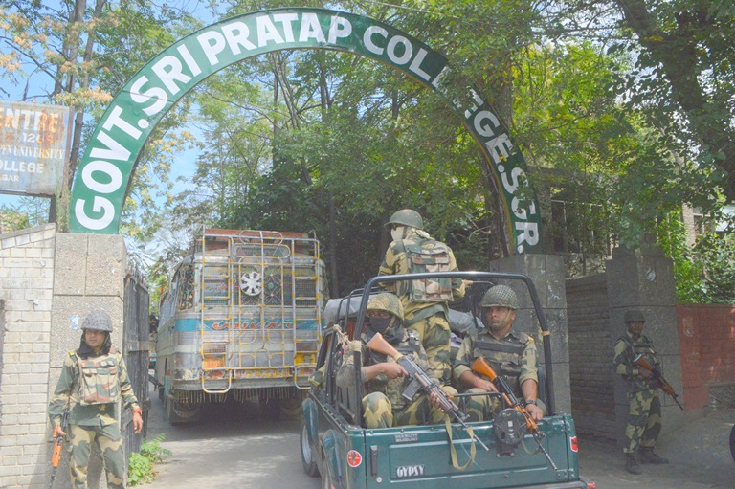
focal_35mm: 27
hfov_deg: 67.4
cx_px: 368
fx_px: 551
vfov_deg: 47.9
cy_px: 244
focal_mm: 18
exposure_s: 1/800
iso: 1600
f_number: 14
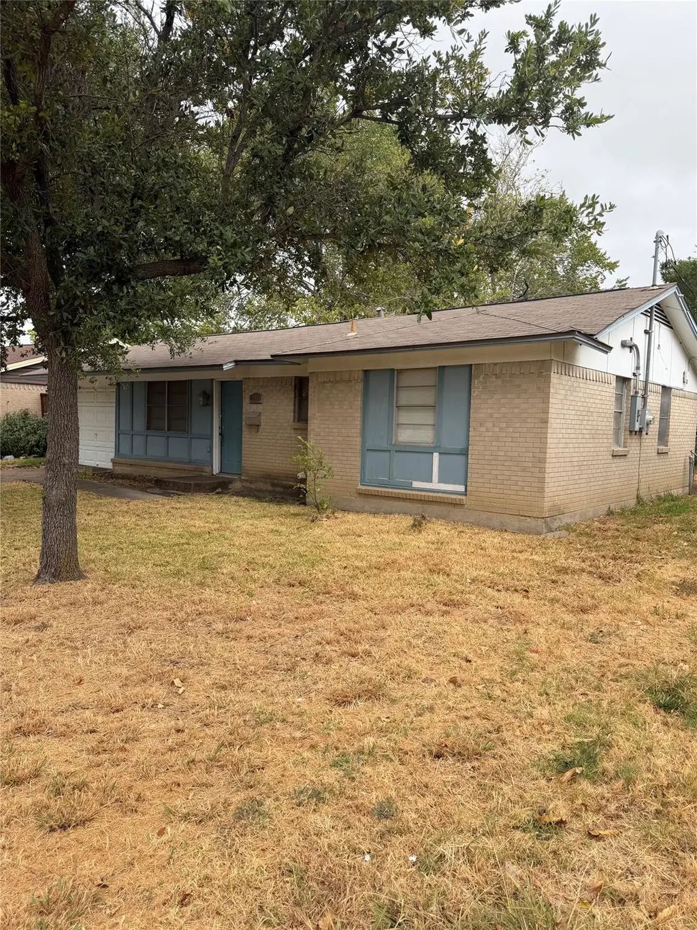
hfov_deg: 56.8
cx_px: 348
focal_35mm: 24
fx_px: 644
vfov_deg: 71.6
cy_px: 465
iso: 80
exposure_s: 1/831
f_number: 1.78
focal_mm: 6.76
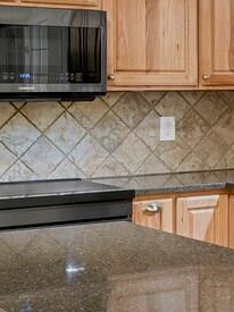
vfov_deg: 20.5
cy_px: 79
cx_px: 346
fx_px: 857
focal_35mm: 95
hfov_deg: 14.5
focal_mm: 17
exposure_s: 3
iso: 250
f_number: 8
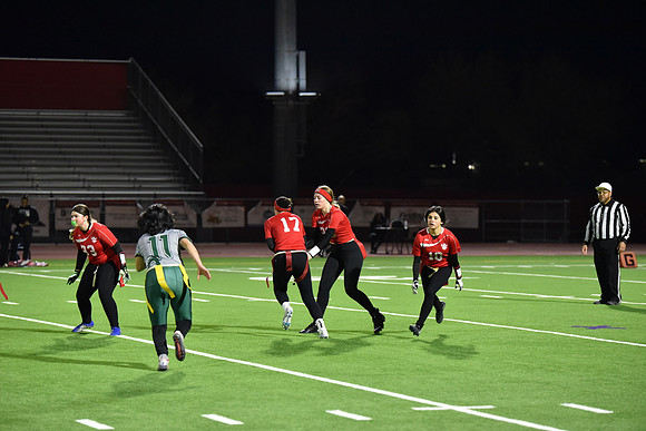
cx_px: 323
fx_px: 2423
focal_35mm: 135
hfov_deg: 15.2
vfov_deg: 10.2
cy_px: 216
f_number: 2.8
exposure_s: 1/640
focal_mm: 135
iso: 6400
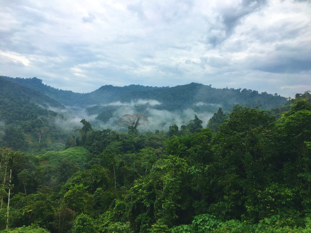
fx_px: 261
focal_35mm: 29
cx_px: 156
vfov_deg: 48.2
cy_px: 116
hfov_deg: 61.7
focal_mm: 4.15
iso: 25
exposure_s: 1/206
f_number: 2.2
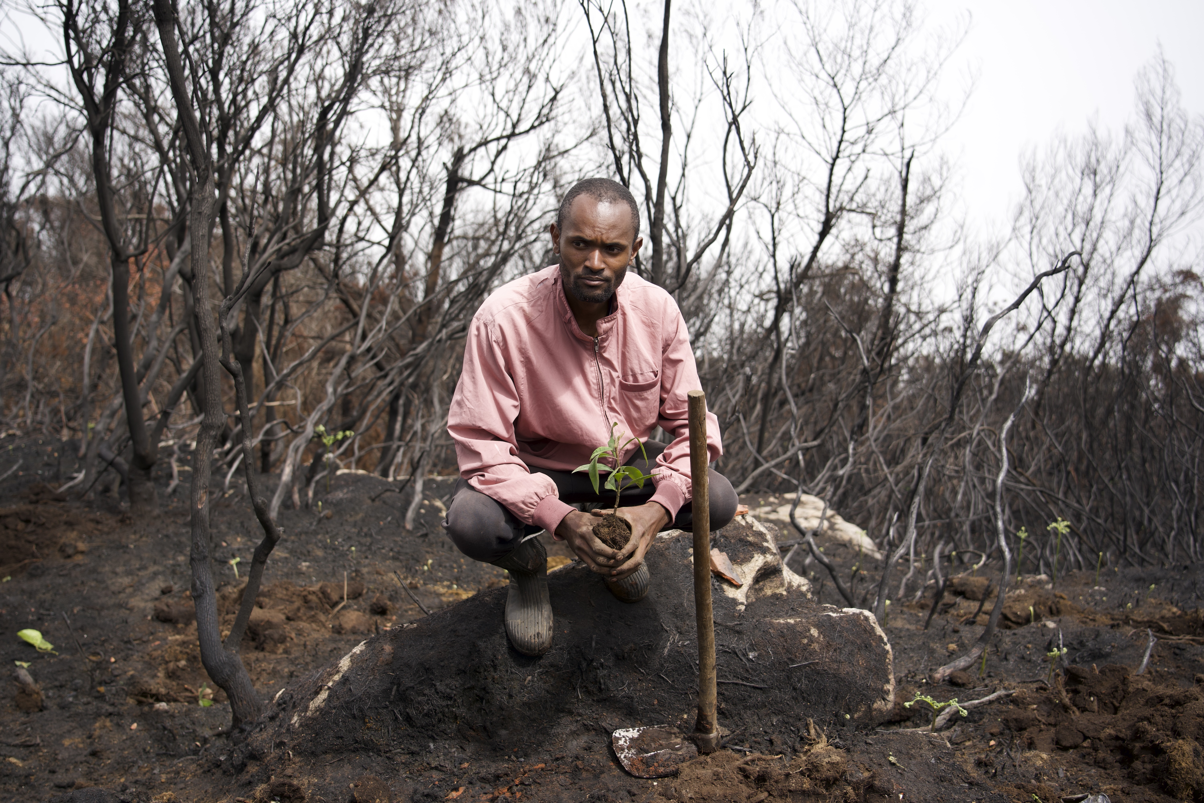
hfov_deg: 50.7
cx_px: 602
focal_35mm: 38
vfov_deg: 35.1
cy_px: 402
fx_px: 1271
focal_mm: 38
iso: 100
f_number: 4.5
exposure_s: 1/400
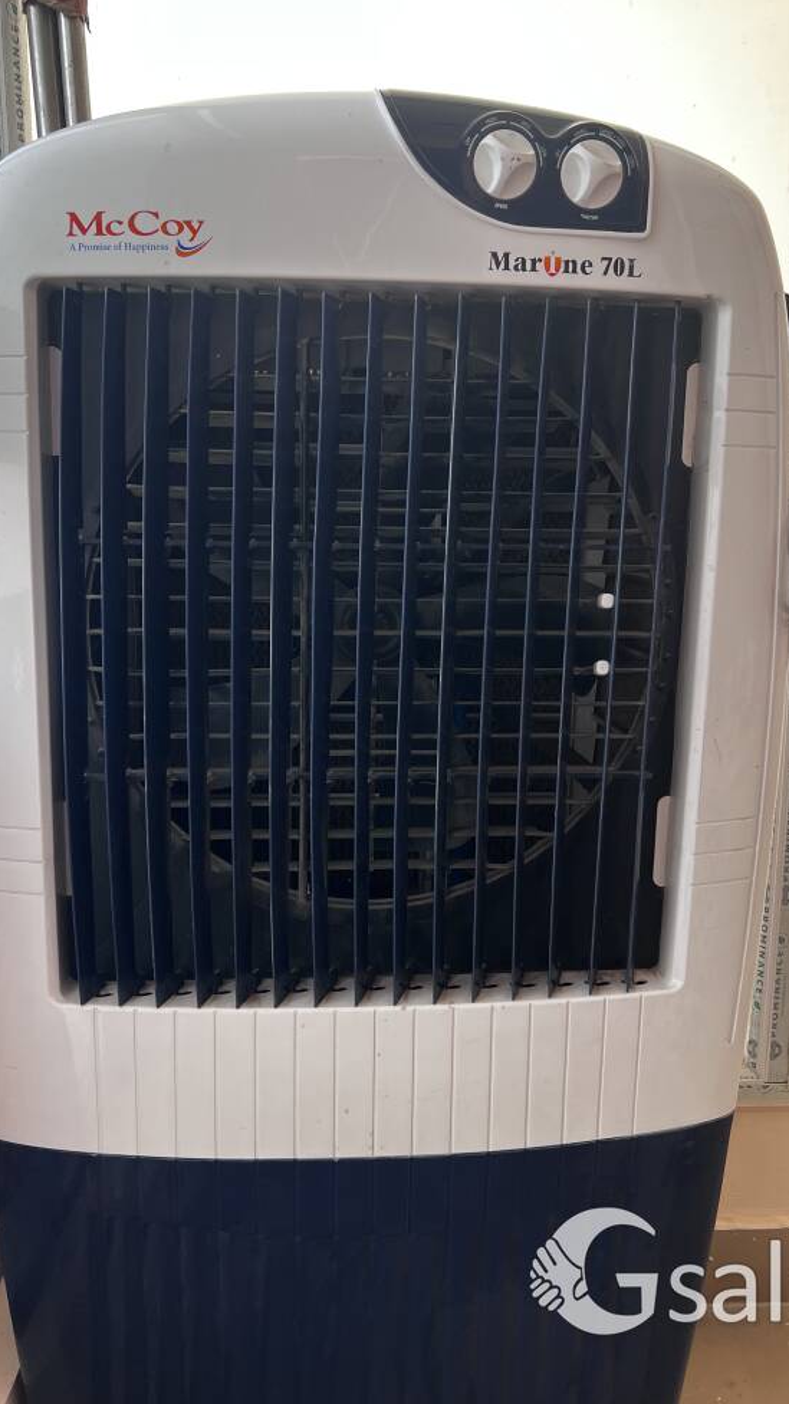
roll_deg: +0.3
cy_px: 687
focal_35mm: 29
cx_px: 372
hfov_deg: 40.1
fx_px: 1079
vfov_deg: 66.1
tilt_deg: -9.3
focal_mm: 5.7
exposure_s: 1/121
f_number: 1.5
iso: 64
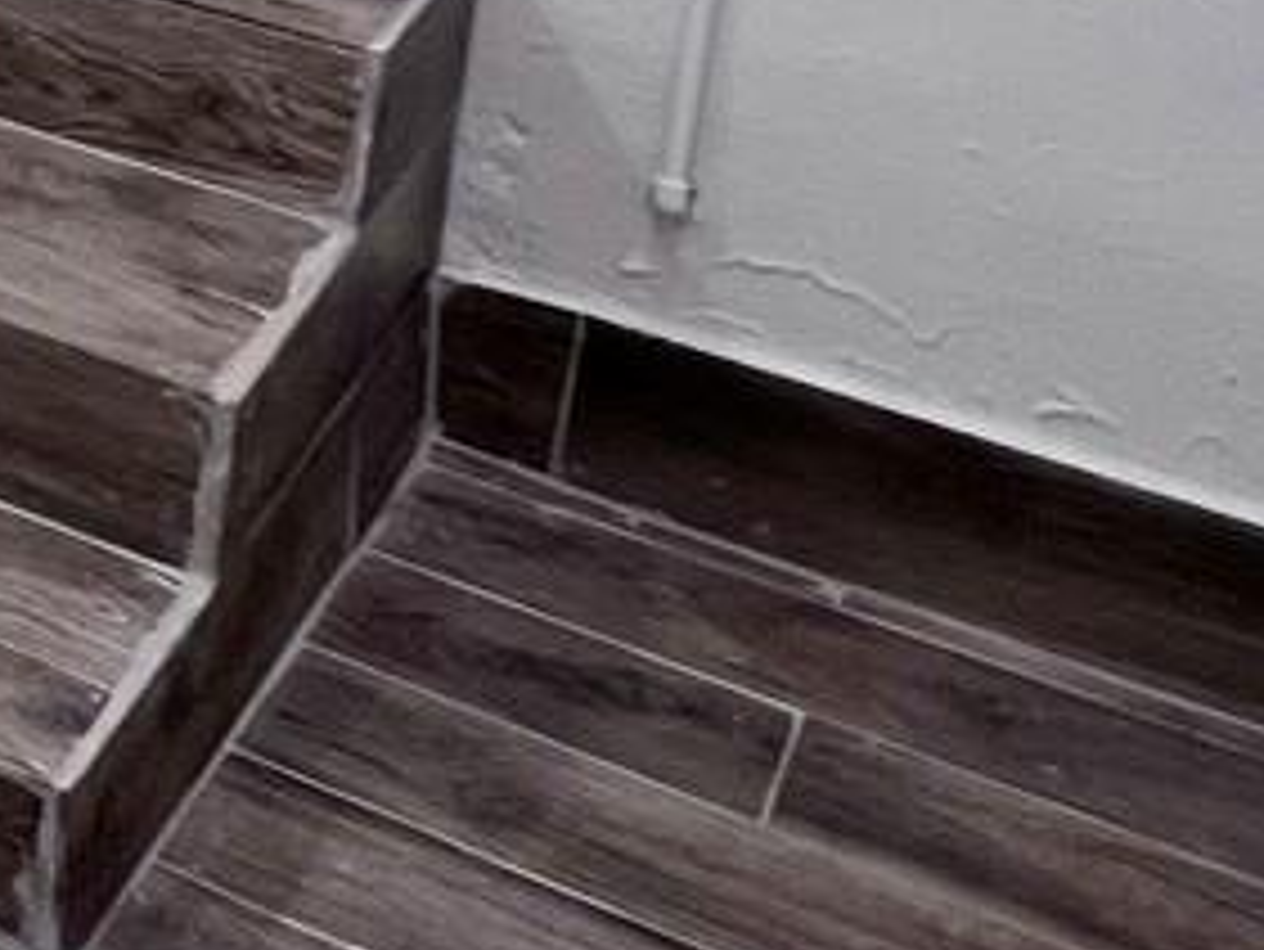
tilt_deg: -15.6
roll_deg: +1.5
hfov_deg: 17.5
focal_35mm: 74
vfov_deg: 17.6
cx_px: -1354
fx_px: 2703
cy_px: -536
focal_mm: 1.57
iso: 80
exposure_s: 1/120
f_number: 1.8
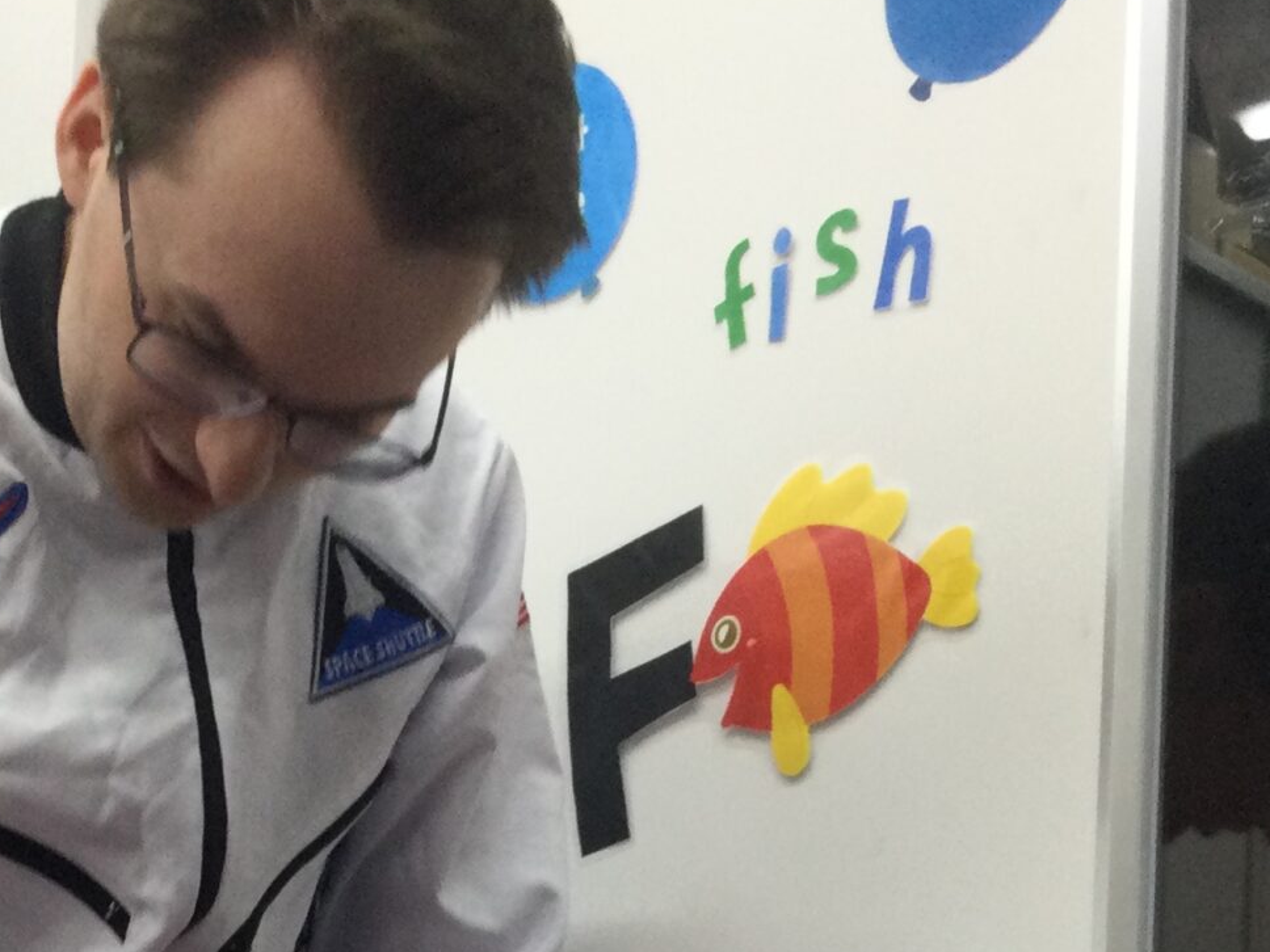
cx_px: 525
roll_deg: -4.4
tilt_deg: +2.7
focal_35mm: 82
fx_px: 3008
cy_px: 1197
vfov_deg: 17.0
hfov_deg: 23.8
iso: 25
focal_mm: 3.3
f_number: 2.4
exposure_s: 1/40
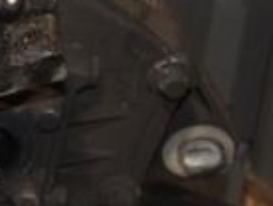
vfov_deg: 7.4
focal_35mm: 200
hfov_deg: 9.2
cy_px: 65
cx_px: -289
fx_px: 1580
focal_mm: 32
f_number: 5
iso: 800
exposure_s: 1/60
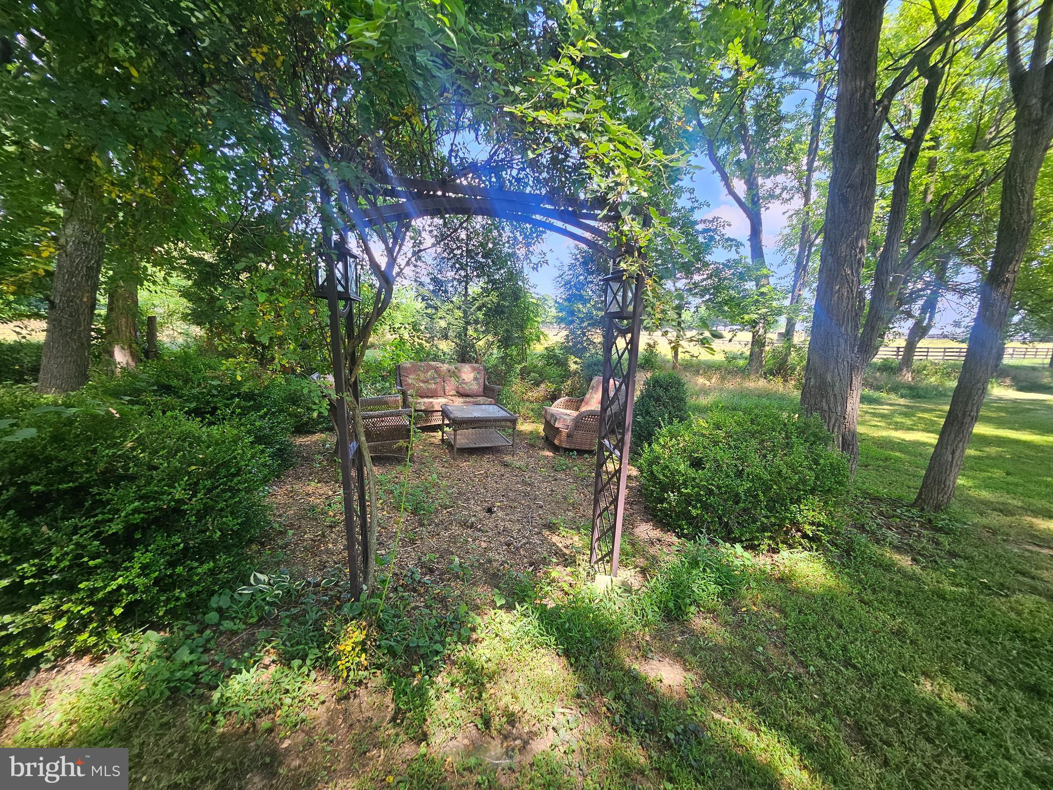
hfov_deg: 106.2
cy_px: 395
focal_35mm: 13
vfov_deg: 89.9
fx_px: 395
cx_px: 526
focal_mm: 1.74
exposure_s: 1/120
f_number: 2.2
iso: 50
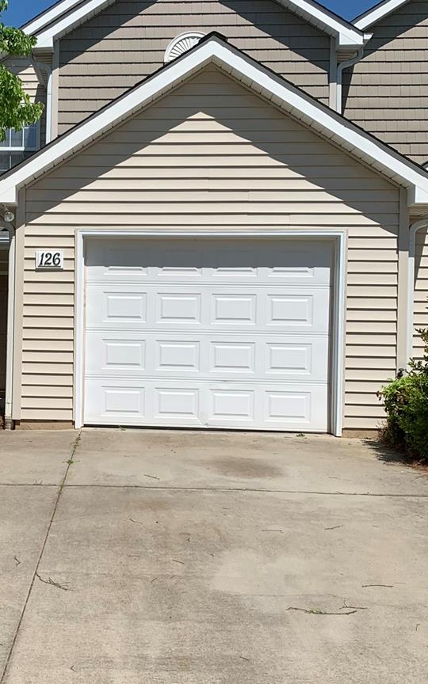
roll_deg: -2.0
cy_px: 355
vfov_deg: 41.0
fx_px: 914
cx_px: 57
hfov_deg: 25.6
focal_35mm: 49
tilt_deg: +0.3
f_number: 1.8
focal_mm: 4.25
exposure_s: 1/4464
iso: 25
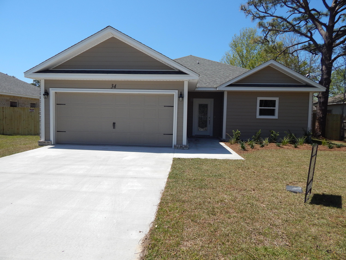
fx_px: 230
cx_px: 173
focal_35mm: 23
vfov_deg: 58.9
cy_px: 130
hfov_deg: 73.9
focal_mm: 4
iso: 125
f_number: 6
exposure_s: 1/640
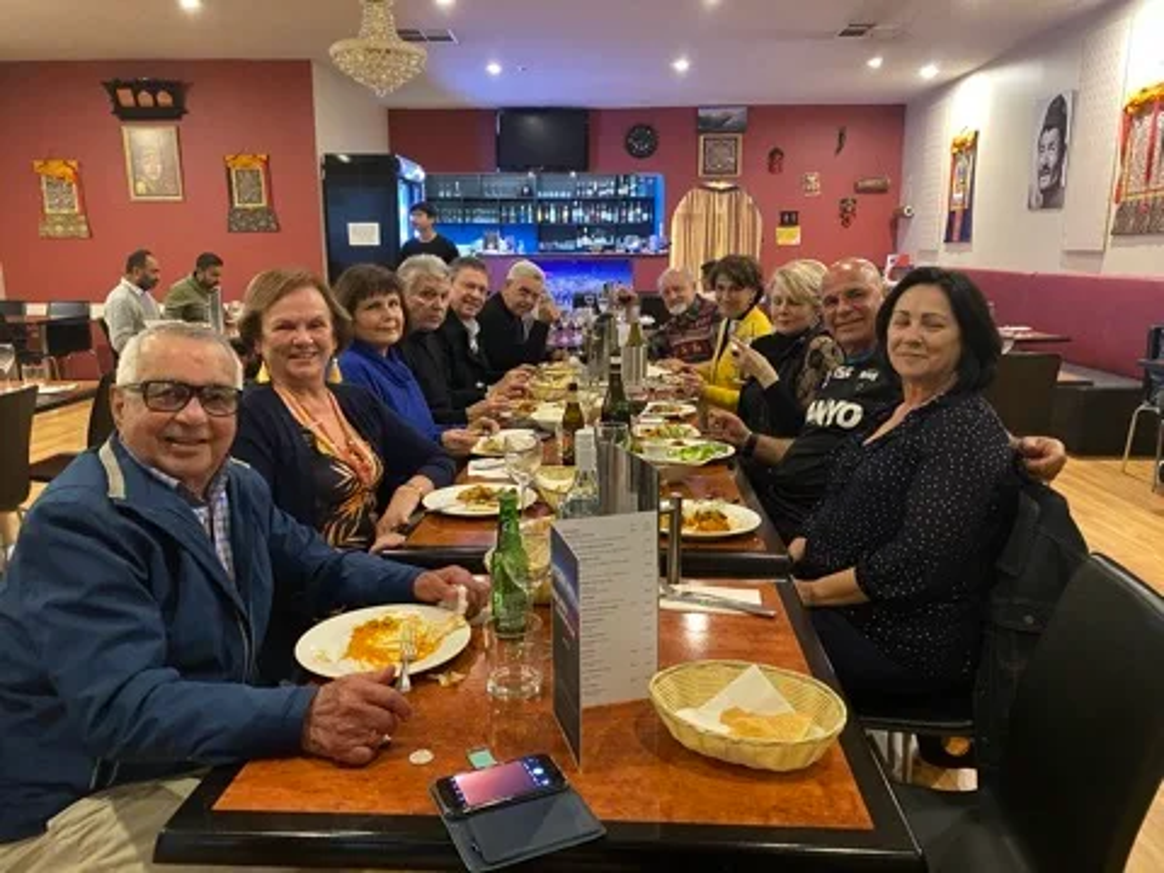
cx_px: 582
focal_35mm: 26
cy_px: 436
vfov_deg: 53.1
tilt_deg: -11.7
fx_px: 874
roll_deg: +0.6
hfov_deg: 67.3
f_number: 1.8
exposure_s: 1/25
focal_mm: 4.25
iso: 800
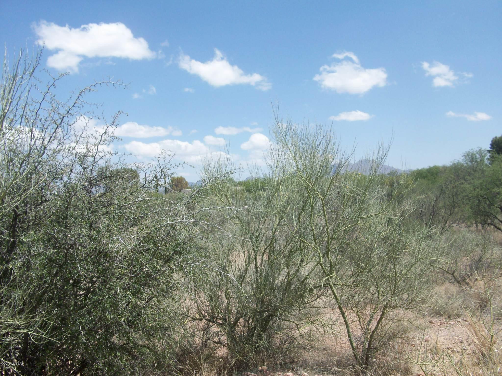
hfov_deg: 54.0
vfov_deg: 41.8
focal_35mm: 34
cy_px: 188
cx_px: 251
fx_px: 493
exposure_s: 1/310
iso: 64
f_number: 5.5
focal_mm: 5.7
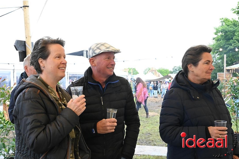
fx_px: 325
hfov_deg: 40.3
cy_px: 79
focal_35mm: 49
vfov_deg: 27.5
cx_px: 118
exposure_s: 1/640
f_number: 13
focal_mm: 48
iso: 12800
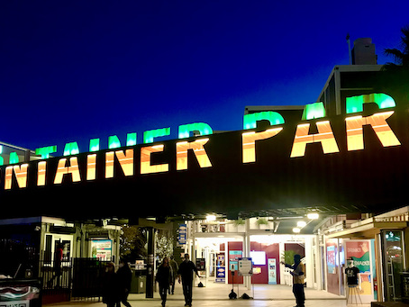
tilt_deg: +9.7
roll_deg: -0.2
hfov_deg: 50.1
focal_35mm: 37
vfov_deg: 38.4
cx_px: 215
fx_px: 437
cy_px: 195
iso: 100
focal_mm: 3.99
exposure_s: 1/14
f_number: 1.8
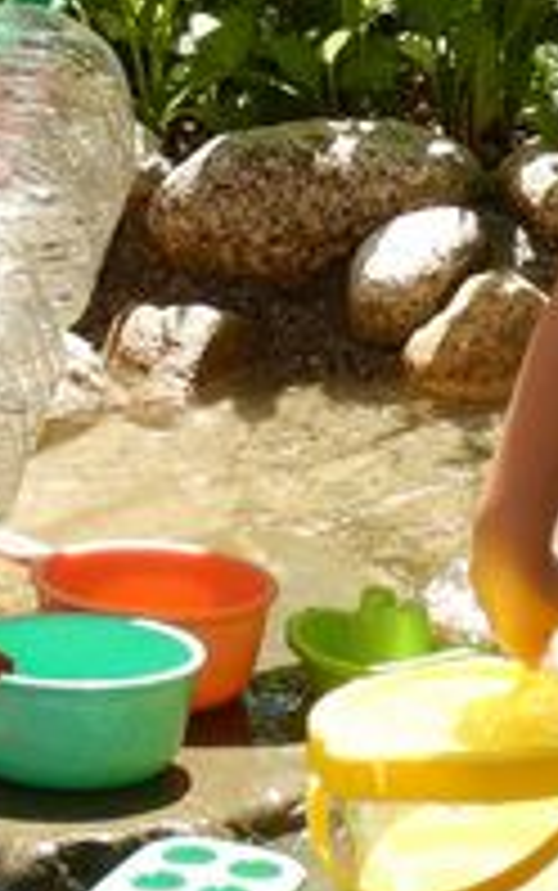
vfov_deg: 9.7
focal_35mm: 216
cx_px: 414
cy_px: 189
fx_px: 5248
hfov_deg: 6.1
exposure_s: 1/320
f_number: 4.3
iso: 125
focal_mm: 8.5
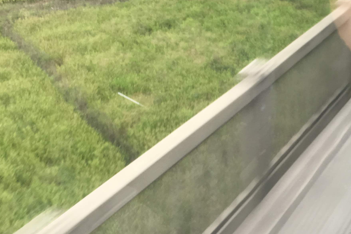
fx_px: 673
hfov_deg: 27.4
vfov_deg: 19.7
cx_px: 357
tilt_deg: -21.4
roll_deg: +1.0
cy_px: 136
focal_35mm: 69
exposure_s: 1/100
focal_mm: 4.15
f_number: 2.2
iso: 40
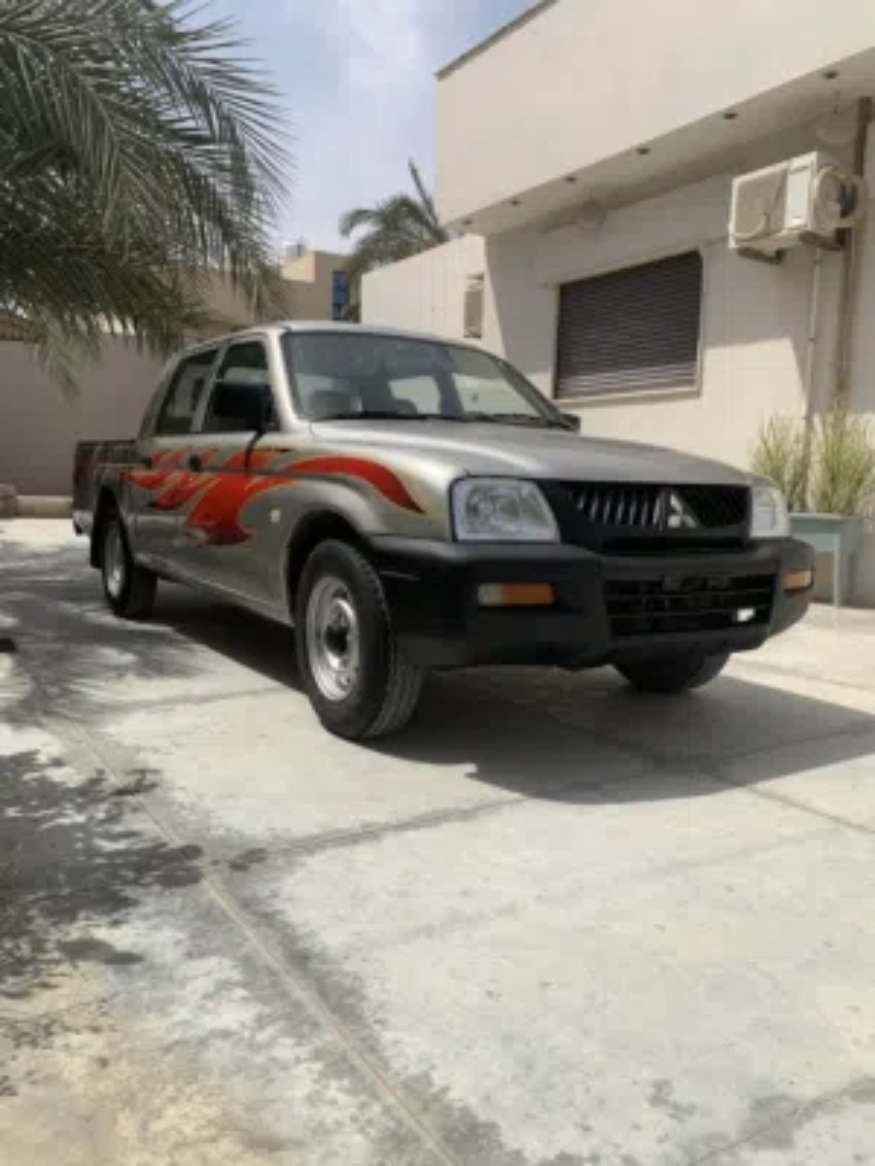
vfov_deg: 67.3
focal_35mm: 26
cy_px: 583
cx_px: 438
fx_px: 876
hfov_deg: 53.1
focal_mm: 4.25
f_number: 1.8
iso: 25
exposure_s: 1/3086
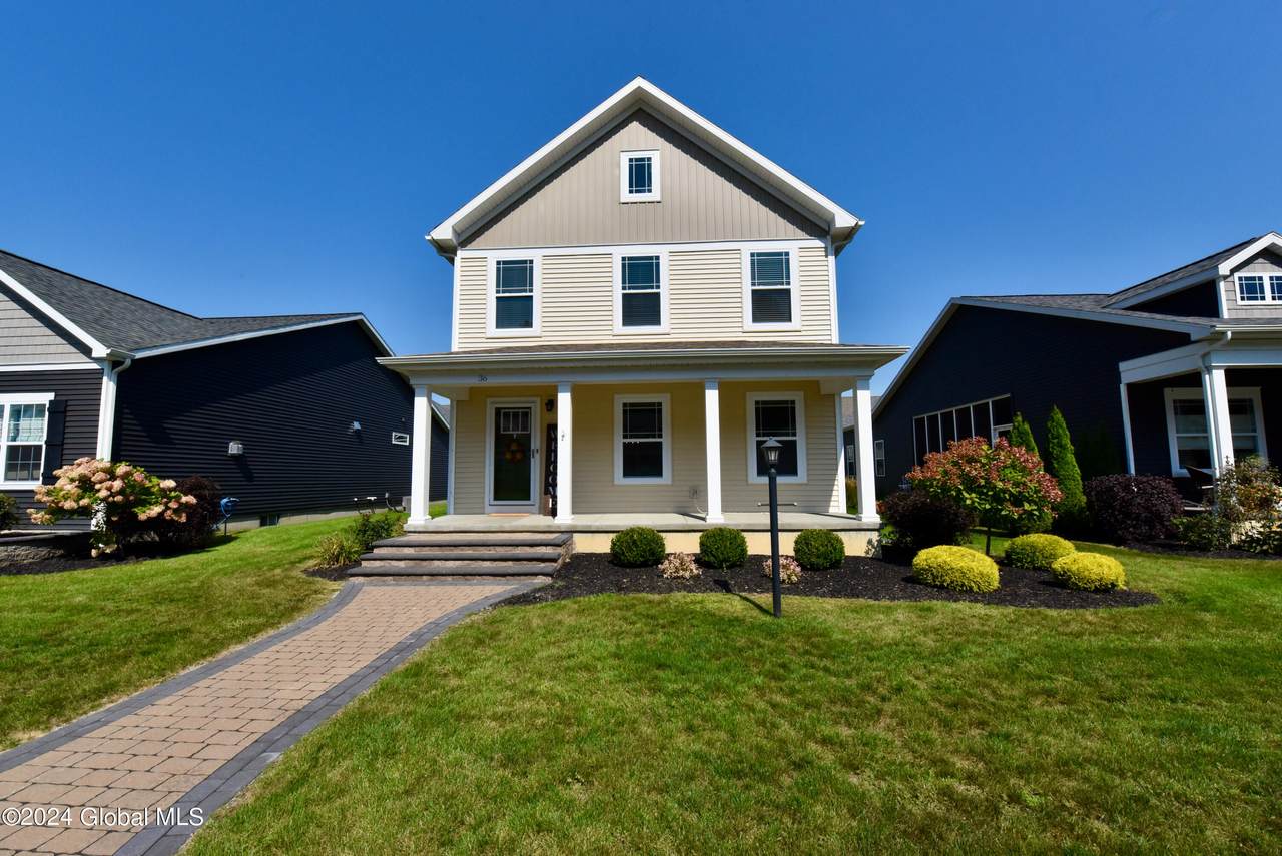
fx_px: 499
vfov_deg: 81.3
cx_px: 641
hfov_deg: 104.2
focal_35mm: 14
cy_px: 428
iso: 2000
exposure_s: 1/2000
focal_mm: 14
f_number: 16
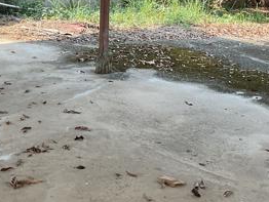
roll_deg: +0.7
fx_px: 568
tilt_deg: -2.3
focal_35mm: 73
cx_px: 102
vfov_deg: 19.6
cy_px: -2
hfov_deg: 26.6
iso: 20
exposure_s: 1/120
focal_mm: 3
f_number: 1.8
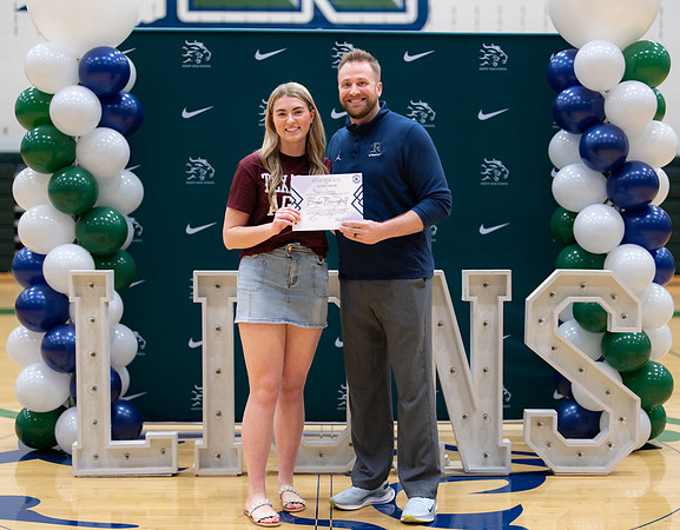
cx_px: 347
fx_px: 1170
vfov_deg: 25.5
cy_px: 276
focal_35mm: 59
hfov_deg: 32.4
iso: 400
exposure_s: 1/320
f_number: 1.2
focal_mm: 50
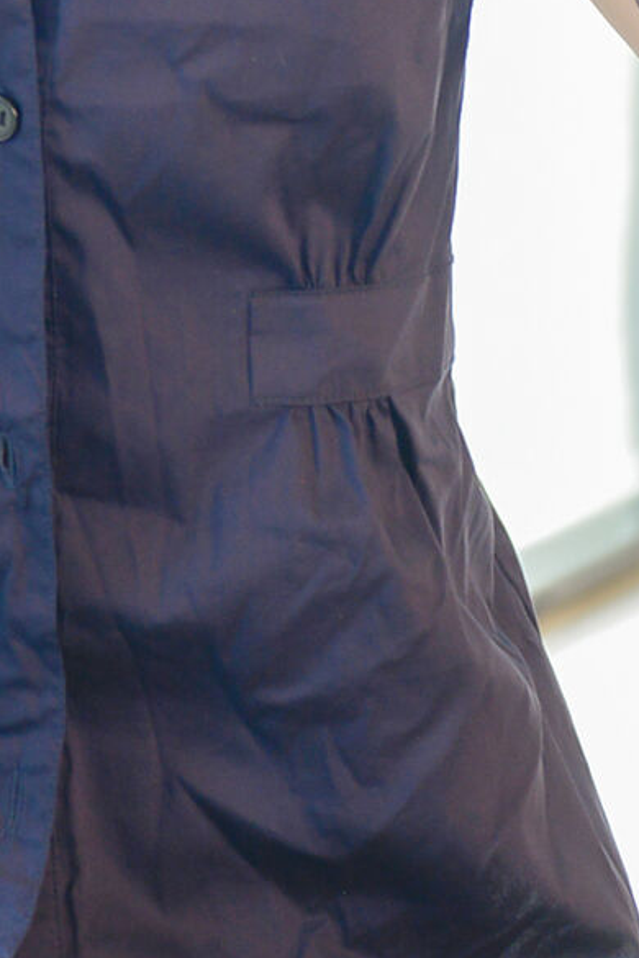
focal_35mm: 166
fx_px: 4419
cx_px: 7
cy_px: -200
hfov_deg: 8.2
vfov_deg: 12.1
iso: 640
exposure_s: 1/100
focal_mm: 36
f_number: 2.8
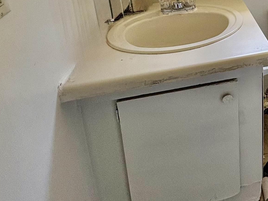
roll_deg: -1.2
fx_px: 287
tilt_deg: -16.6
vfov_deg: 33.6
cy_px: -21
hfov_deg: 41.5
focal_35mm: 37
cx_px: 285
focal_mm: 2.22
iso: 200
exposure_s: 1/99
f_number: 2.2
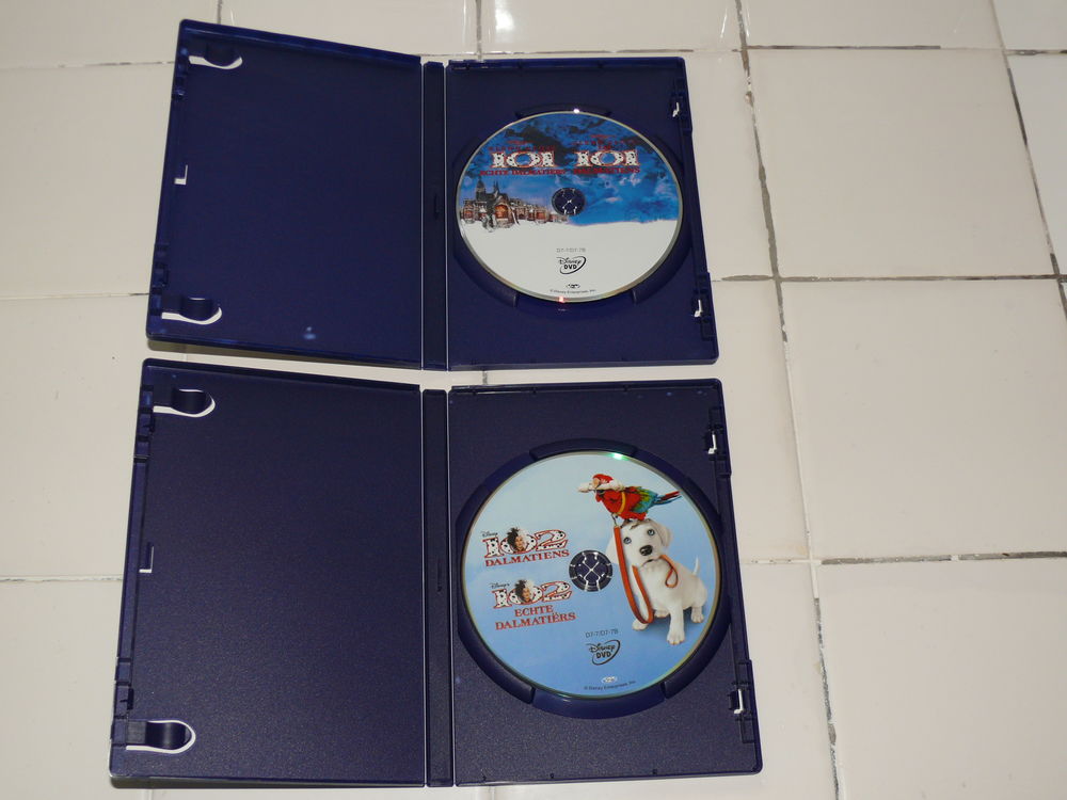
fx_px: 1325
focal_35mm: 43
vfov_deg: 33.6
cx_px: 534
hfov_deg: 43.9
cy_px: 400
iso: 100
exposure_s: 1/30
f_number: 2.8
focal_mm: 8.6
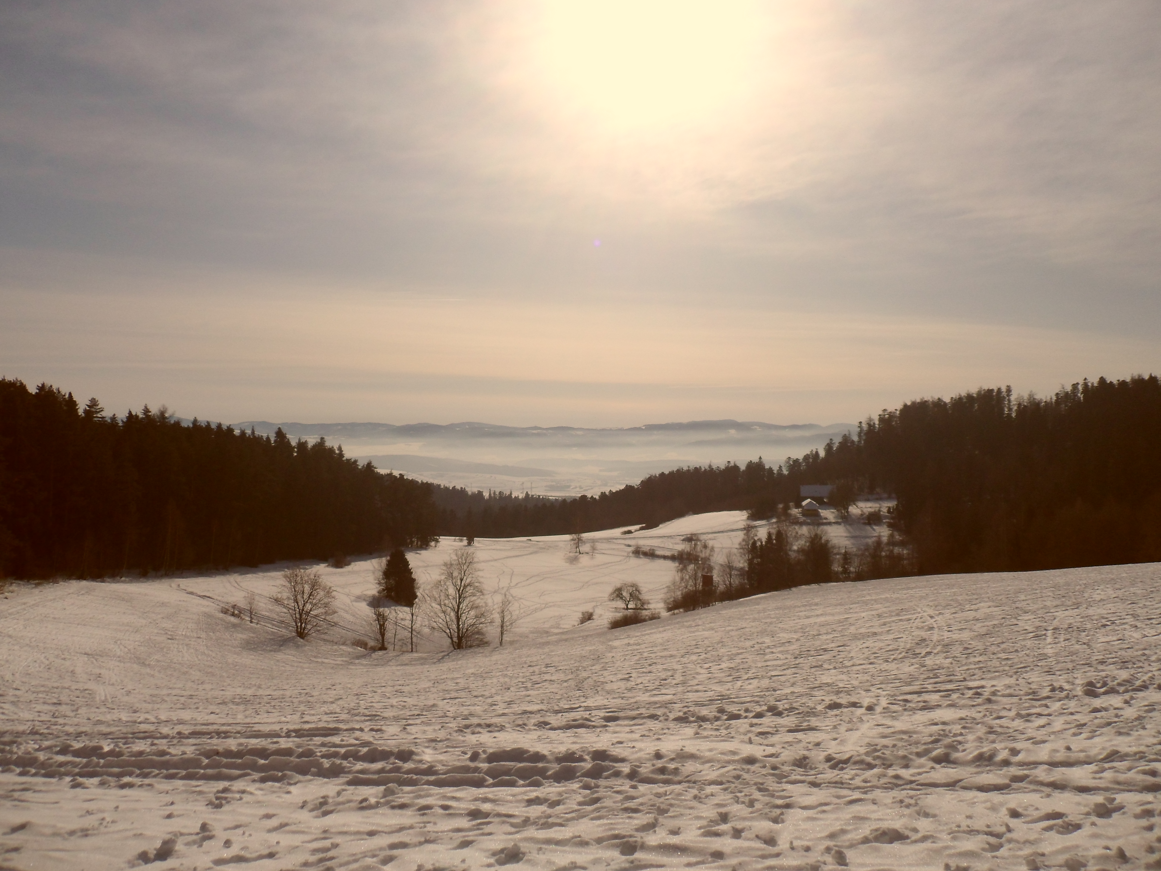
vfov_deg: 51.4
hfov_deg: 65.3
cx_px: 580
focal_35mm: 27
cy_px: 436
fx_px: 906
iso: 80
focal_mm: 4.9
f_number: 9.2
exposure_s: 1/500
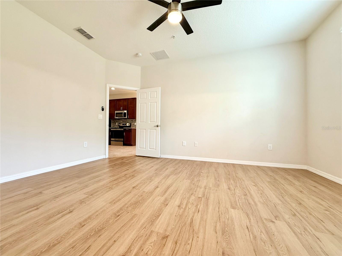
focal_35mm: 14
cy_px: 128
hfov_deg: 102.1
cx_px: 171
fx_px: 138
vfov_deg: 85.7
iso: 200
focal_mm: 2.22
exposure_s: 1/120
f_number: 2.2
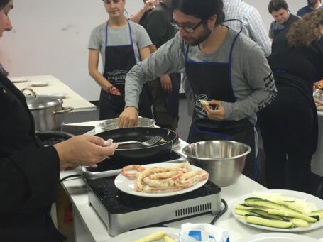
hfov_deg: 38.7
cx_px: 199
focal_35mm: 49
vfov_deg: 29.6
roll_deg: +0.8
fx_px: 457
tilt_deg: -10.3
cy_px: 105
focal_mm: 4.15
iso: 125
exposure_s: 1/33
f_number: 2.2
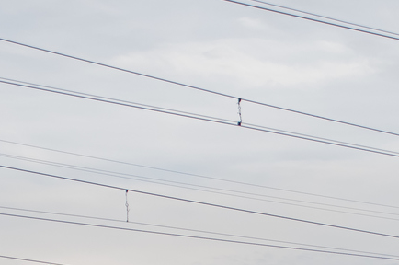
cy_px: 372
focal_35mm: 127
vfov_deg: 10.5
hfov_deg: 16.0
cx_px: 317
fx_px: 1405
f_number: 4
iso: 500
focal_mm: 28
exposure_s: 1/250
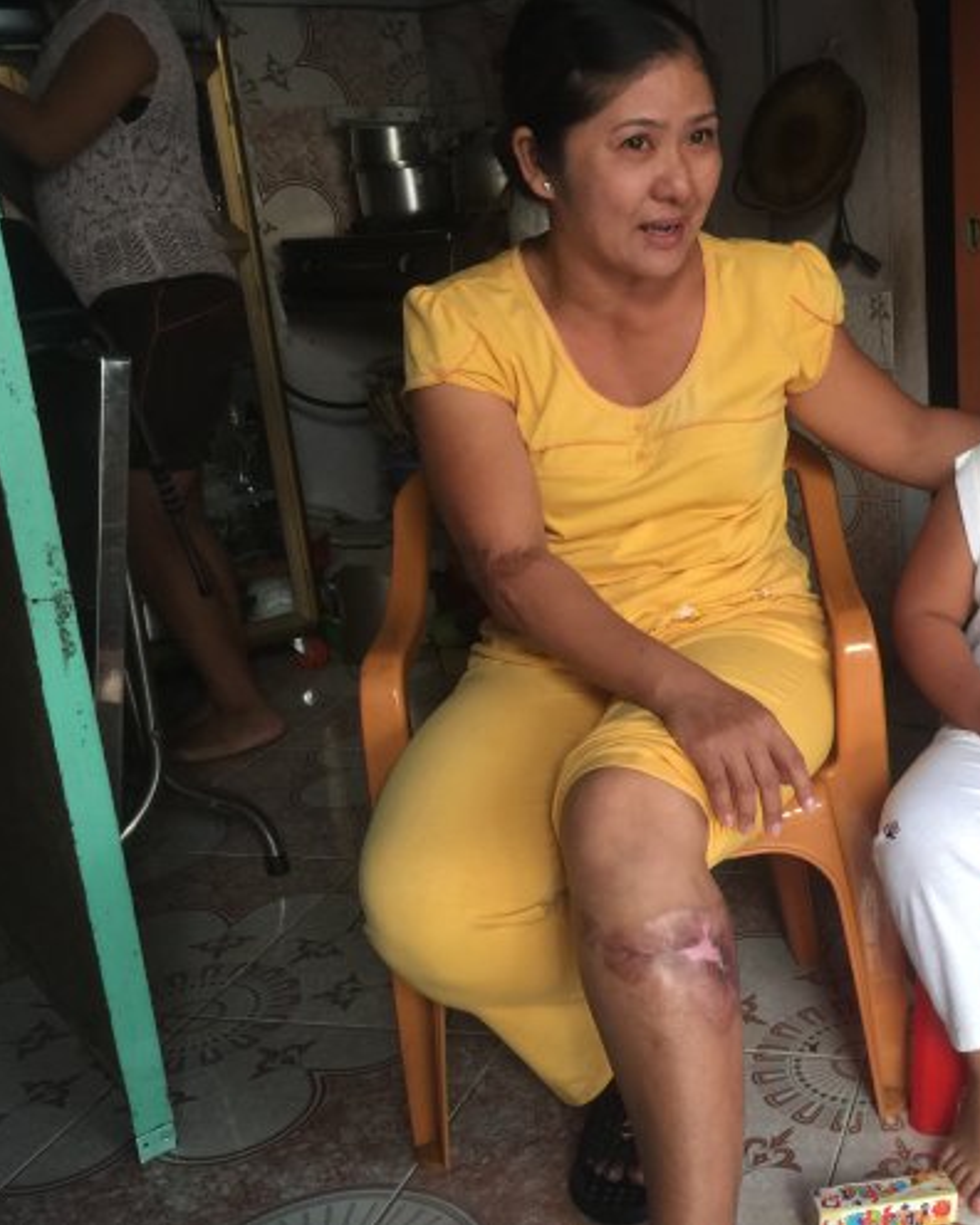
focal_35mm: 38
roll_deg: +1.8
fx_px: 1378
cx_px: 773
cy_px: 611
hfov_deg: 37.8
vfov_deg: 47.9
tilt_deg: -15.5
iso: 40
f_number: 2.2
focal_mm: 4.15
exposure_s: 1/30
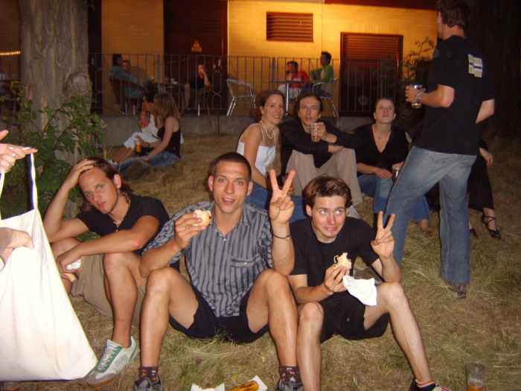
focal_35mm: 31
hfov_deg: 58.4
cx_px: 260
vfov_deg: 45.4
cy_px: 196
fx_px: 467
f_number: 2.7
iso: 141
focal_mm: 8.13
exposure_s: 1/30
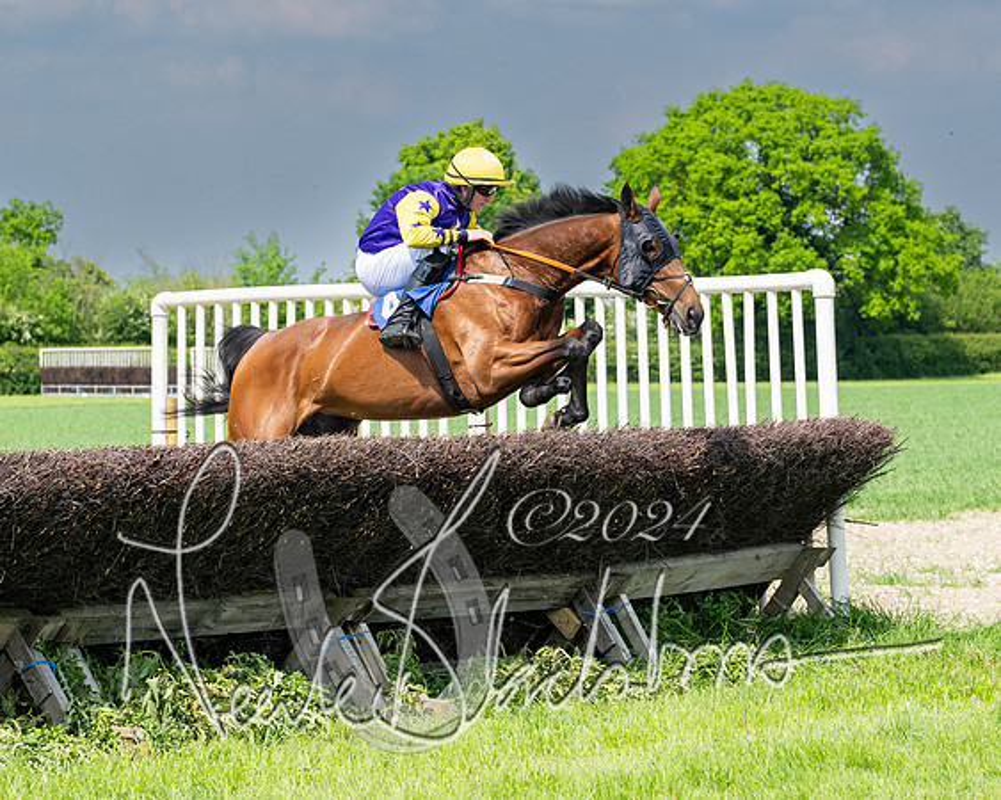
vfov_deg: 10.8
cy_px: 405
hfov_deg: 13.5
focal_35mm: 143
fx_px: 4241
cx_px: 481
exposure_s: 1/2000
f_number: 5
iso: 400
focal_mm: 70
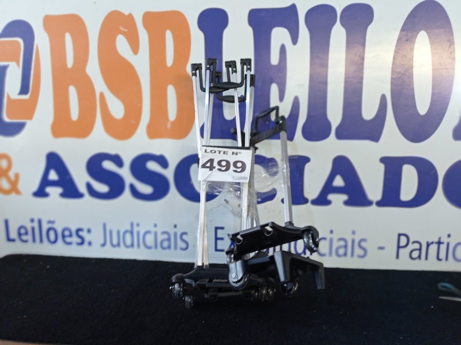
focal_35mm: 28
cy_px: 172
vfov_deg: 49.7
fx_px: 373
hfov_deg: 63.4
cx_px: 230
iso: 238
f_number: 1.79
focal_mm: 4.7
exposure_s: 1/60
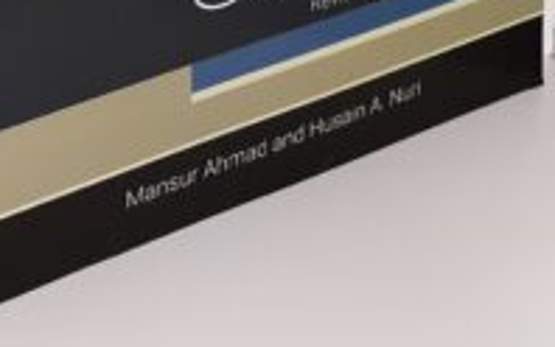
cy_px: -260
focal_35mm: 90
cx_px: 230
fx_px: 1362
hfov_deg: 23.0
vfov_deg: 13.2
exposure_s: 1/120
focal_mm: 3.7
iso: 80
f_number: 1.7
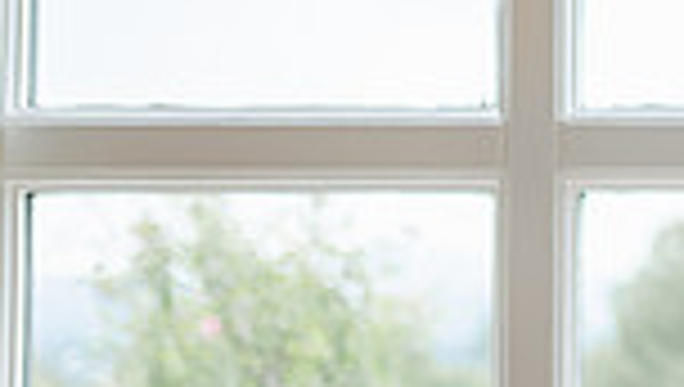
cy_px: 111
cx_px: 1024
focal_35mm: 146
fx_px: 2652
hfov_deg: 13.8
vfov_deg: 8.3
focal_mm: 35
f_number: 1.4
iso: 100
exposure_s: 1/1000
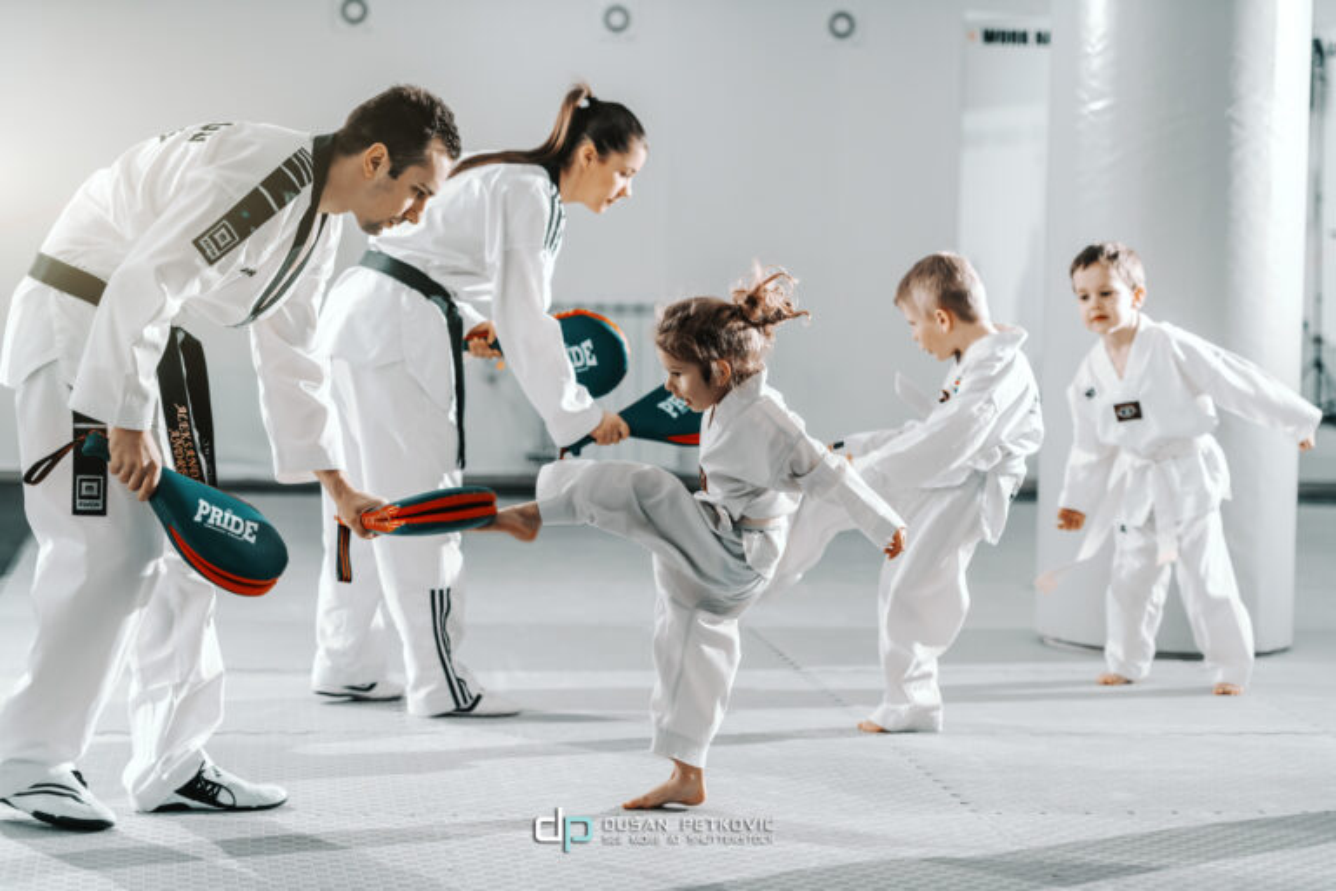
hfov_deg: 21.5
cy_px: 446
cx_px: 668
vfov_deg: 14.4
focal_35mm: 95
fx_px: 3525
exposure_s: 1/200
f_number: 2.8
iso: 320
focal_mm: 95
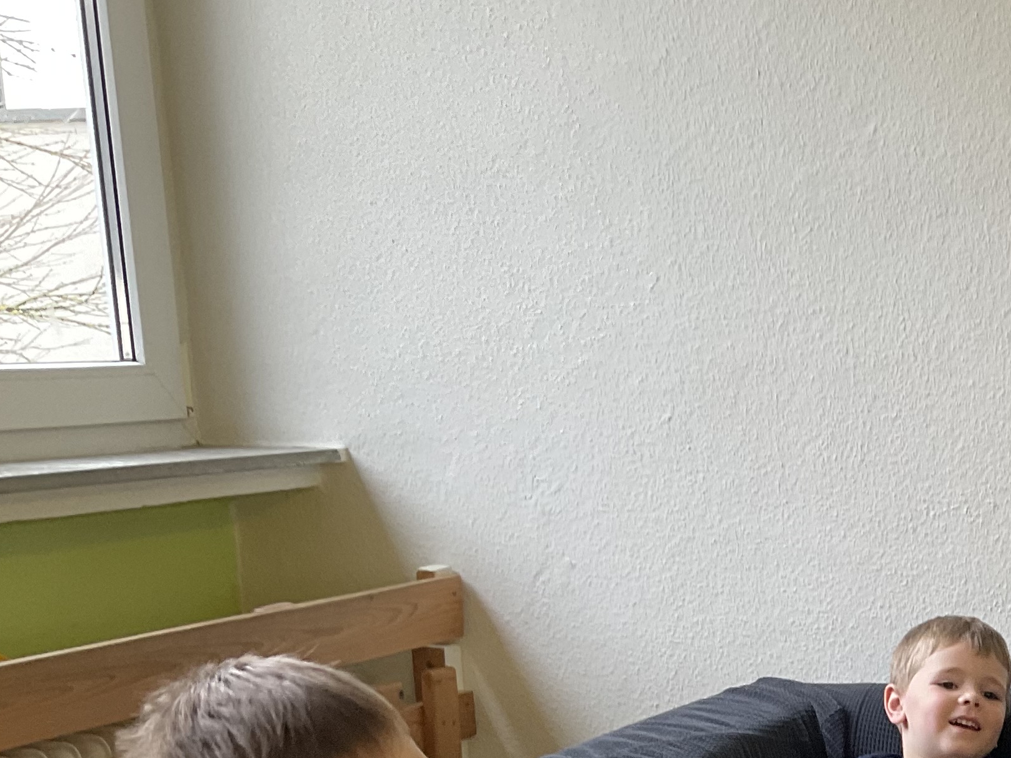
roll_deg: +0.1
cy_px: 877
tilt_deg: -15.0
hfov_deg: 24.7
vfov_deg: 19.4
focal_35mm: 72
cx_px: 1187
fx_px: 2103
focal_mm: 3
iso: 80
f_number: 1.8
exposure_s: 1/50
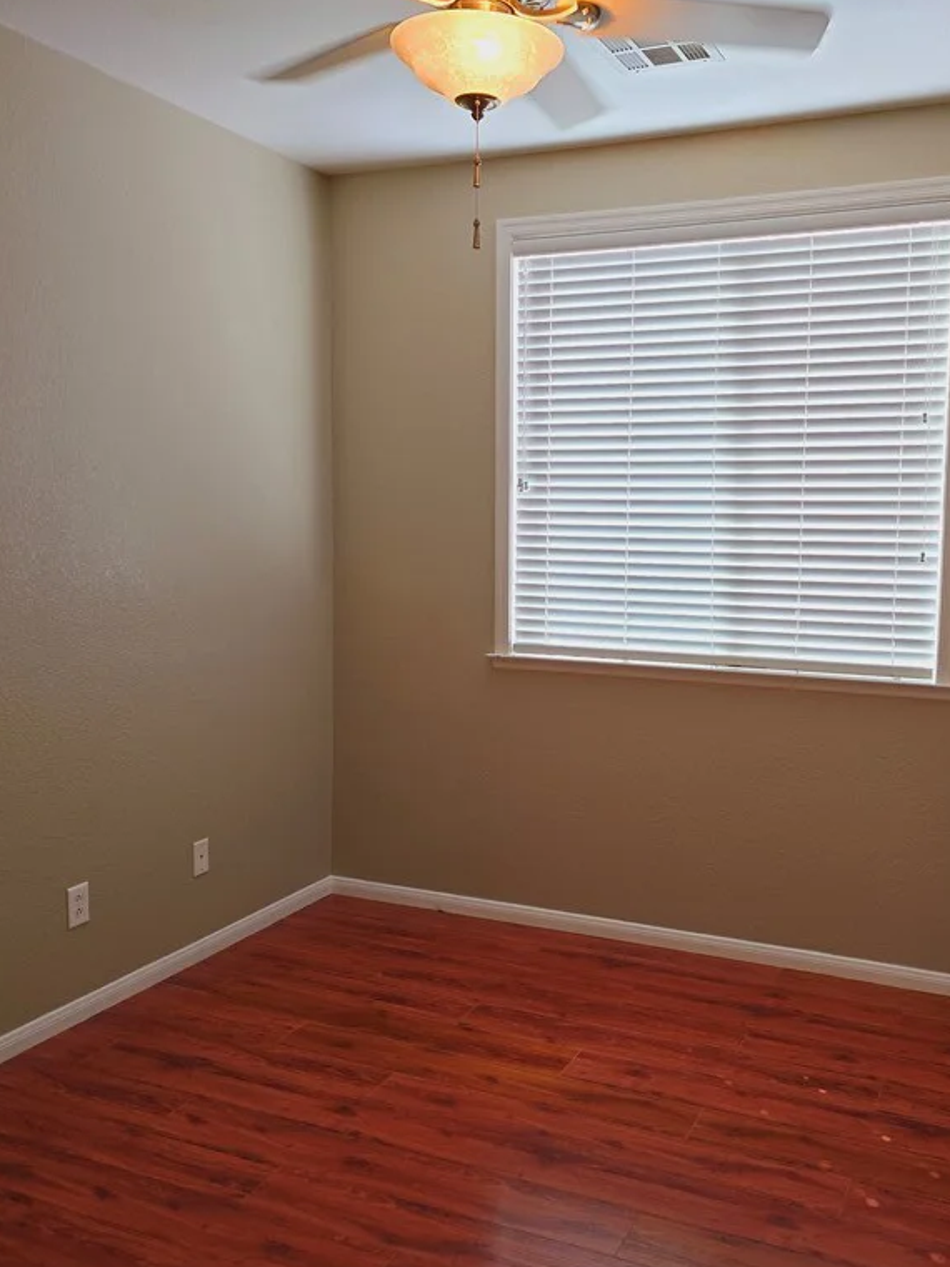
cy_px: 608
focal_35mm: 31
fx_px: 1134
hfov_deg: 45.0
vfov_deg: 58.3
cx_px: 597
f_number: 1.7
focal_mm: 6.3
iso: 64
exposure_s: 1/120
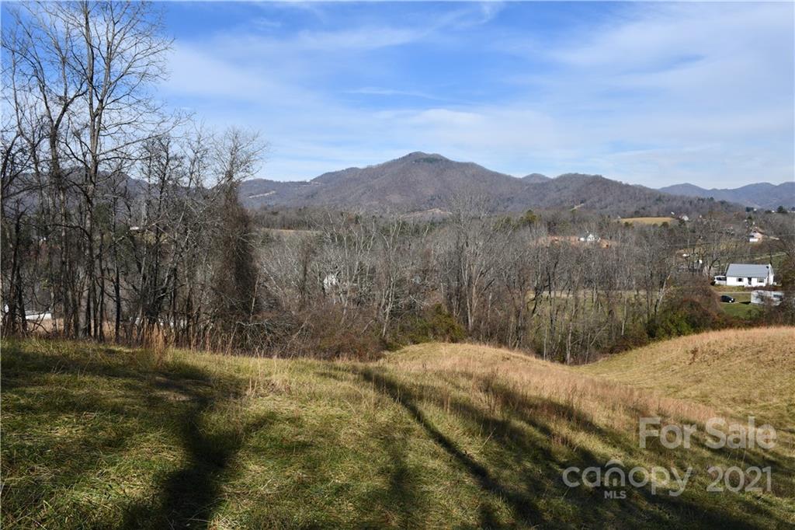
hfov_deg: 67.4
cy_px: 265
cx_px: 398
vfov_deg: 47.9
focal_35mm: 27
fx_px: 596
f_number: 9
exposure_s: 1/320
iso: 100
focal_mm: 18
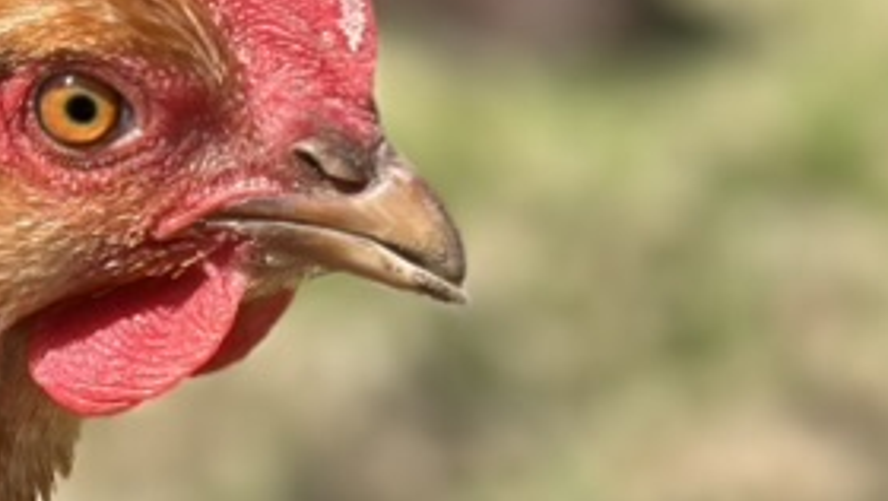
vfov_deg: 6.3
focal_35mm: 191
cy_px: 634
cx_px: -365
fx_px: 4501
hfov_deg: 10.9
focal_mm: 6.86
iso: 80
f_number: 1.78
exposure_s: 1/1916
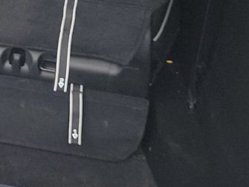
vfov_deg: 12.2
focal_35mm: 117
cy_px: -63
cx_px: -101
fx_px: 842
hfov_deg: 15.7
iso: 98
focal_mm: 6.7
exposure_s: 1/119
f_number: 1.8
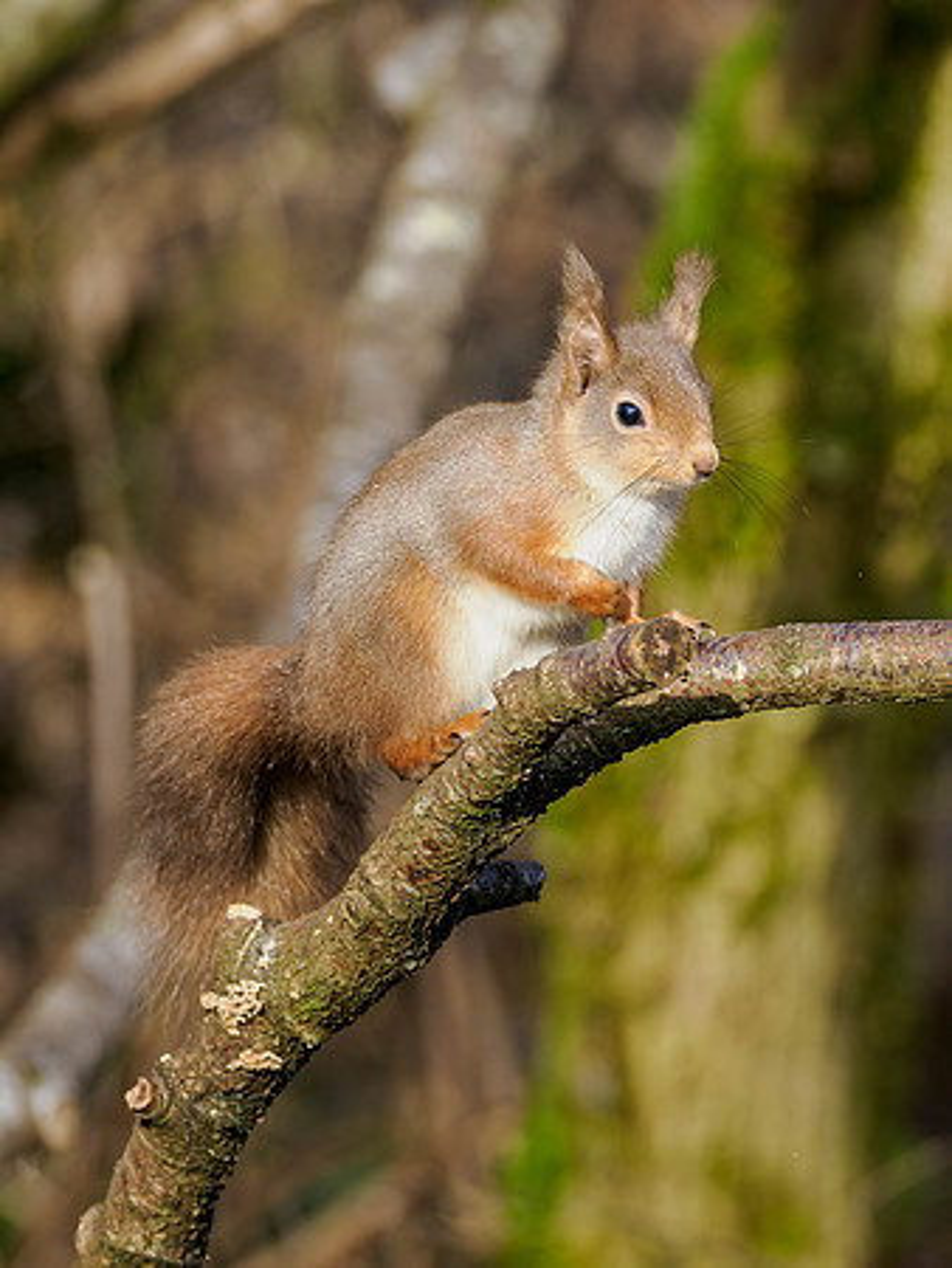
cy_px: 586
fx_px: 32117
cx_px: 723
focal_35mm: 877
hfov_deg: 1.7
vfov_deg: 2.3
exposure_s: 1/800
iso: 640
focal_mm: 300
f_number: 4
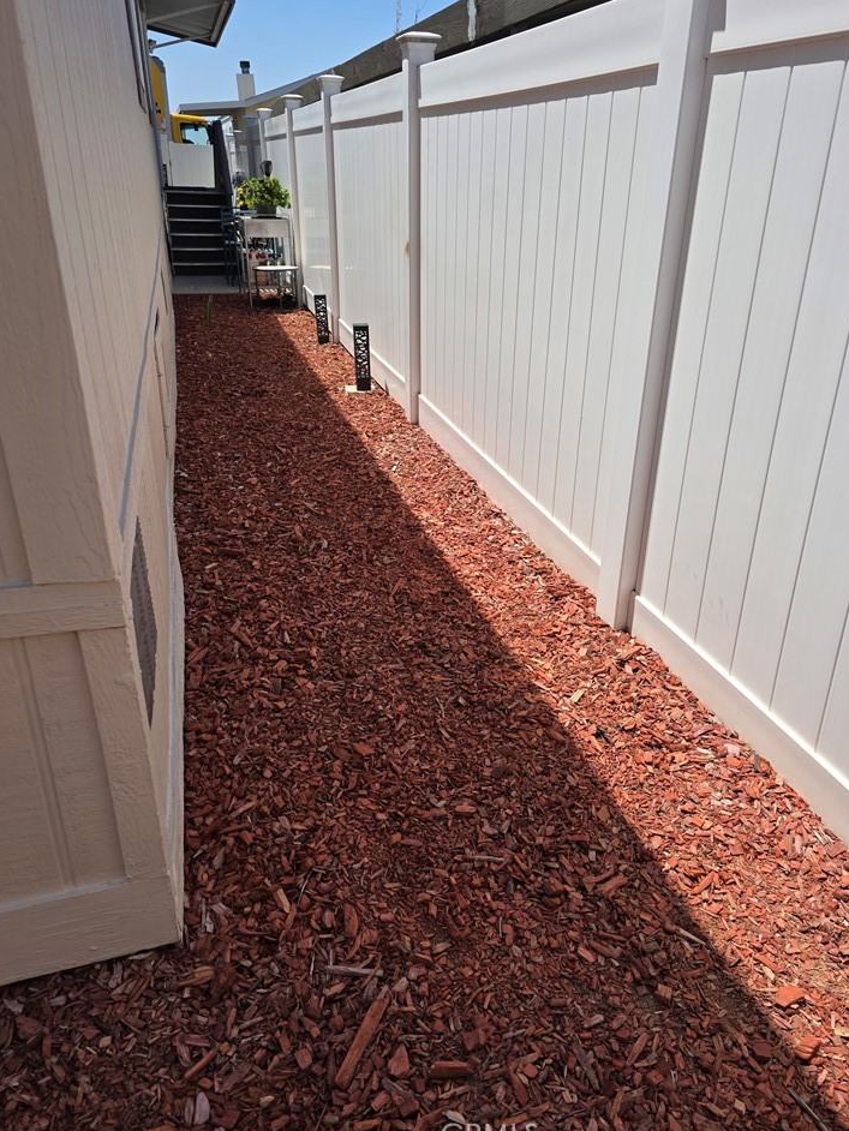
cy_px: 537
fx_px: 817
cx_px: 449
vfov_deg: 69.3
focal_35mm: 25
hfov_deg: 54.9
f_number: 1.7
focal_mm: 6.3
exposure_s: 1/5608
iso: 80
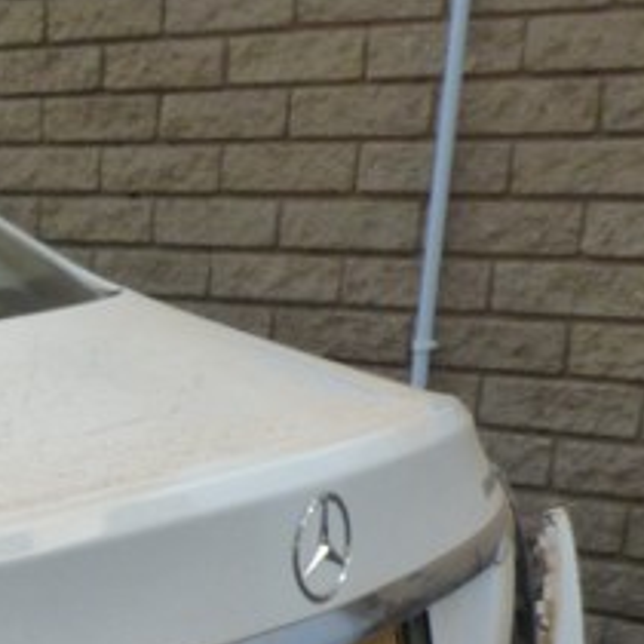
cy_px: 745
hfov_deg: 16.7
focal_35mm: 84
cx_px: -555
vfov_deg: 19.6
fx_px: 1768
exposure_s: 1/125
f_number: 4
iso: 125
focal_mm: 4.5
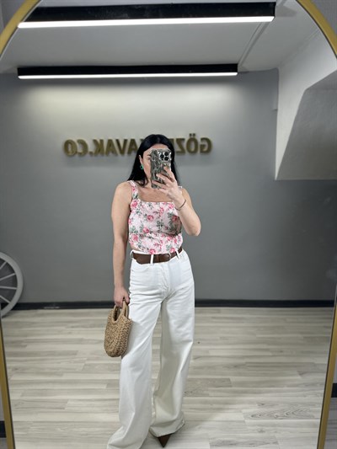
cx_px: 168
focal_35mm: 24
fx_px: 311
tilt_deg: -15.1
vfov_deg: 71.6
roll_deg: -0.3
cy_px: 224
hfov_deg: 56.8
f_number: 1.78
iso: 80
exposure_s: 1/145
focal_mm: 6.86
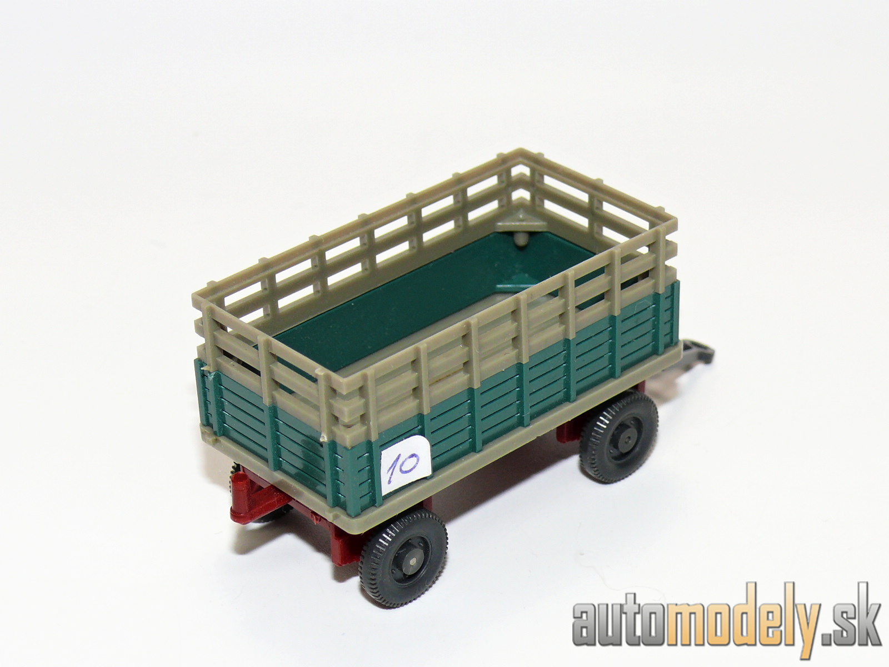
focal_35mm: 95
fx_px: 2440
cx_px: 444
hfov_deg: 20.7
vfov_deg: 15.6
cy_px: 334
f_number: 4
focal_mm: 12.9
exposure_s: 1/30
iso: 100
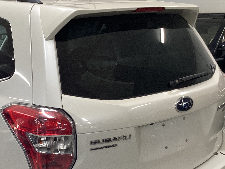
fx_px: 351
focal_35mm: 54
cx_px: 42
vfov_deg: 26.7
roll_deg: -0.9
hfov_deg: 34.4
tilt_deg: -18.1
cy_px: 124
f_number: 2.4
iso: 100
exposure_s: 1/60
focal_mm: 3.3
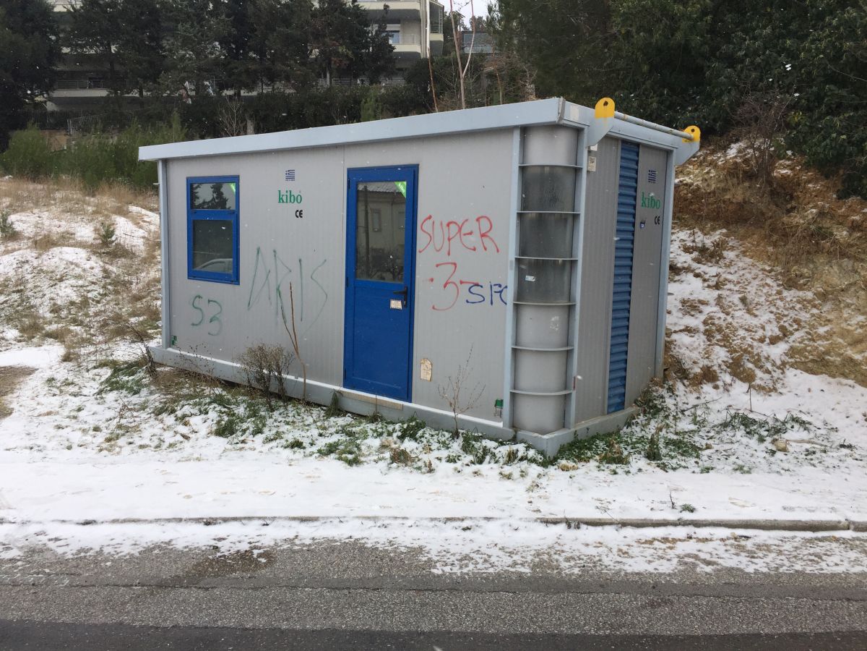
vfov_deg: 48.2
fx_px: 726
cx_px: 434
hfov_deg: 61.7
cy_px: 326
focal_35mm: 29
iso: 32
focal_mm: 4.15
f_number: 2.2
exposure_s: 1/465
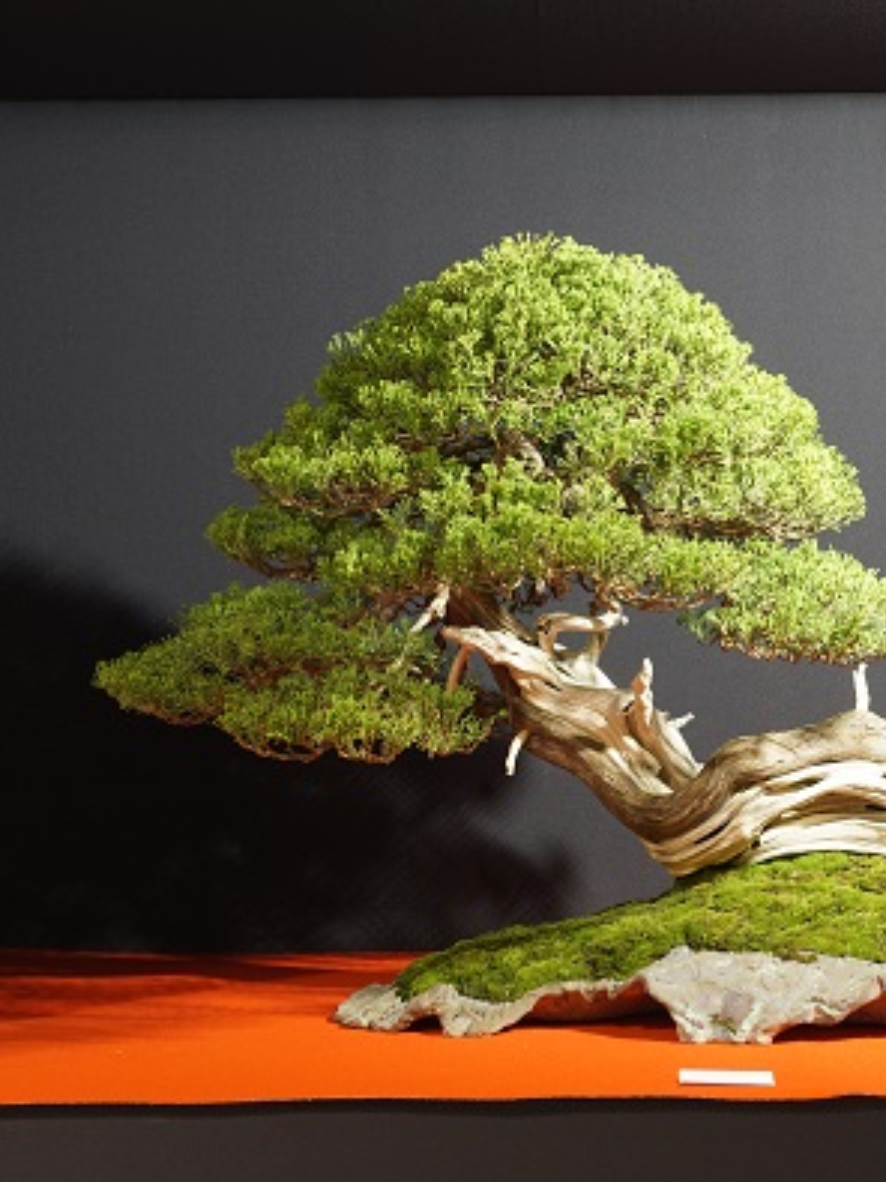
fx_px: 2620
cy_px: 590
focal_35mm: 77
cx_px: 596
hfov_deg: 19.1
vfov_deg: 25.4
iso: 320
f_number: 11
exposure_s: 1
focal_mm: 35
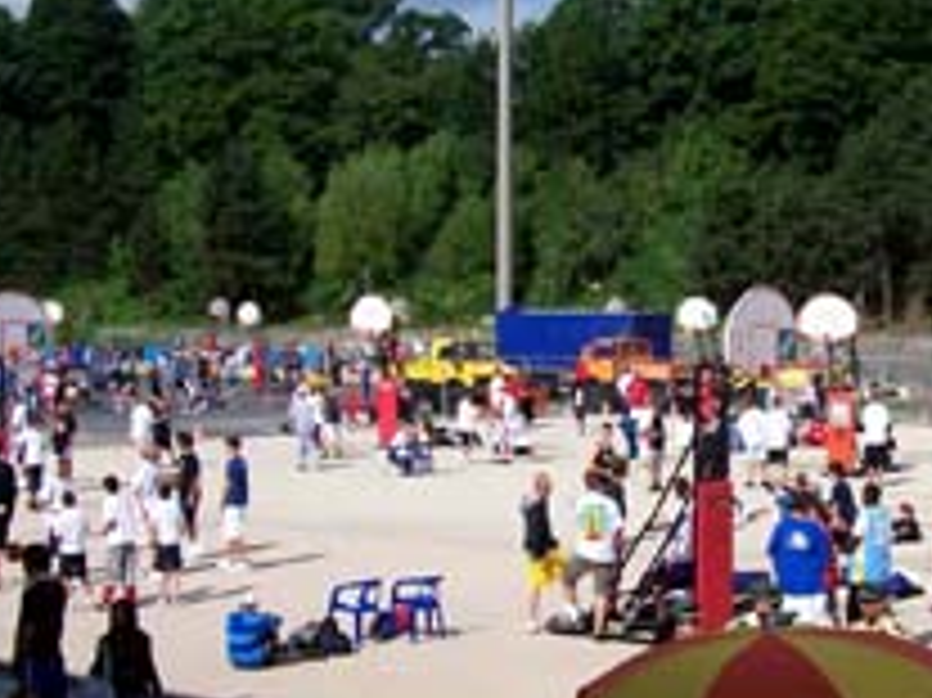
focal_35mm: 74
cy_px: 356
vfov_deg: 19.9
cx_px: 725
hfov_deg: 25.9
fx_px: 1991
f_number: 5.1
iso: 80
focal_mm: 5.6
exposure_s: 1/742
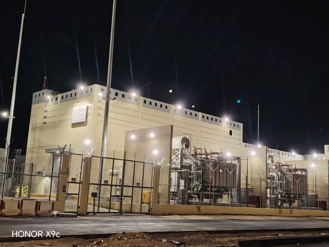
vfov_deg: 33.6
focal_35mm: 43
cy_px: 124
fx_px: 409
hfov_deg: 43.9
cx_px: 164
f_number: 1.75
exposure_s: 1/25
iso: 391
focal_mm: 5.25
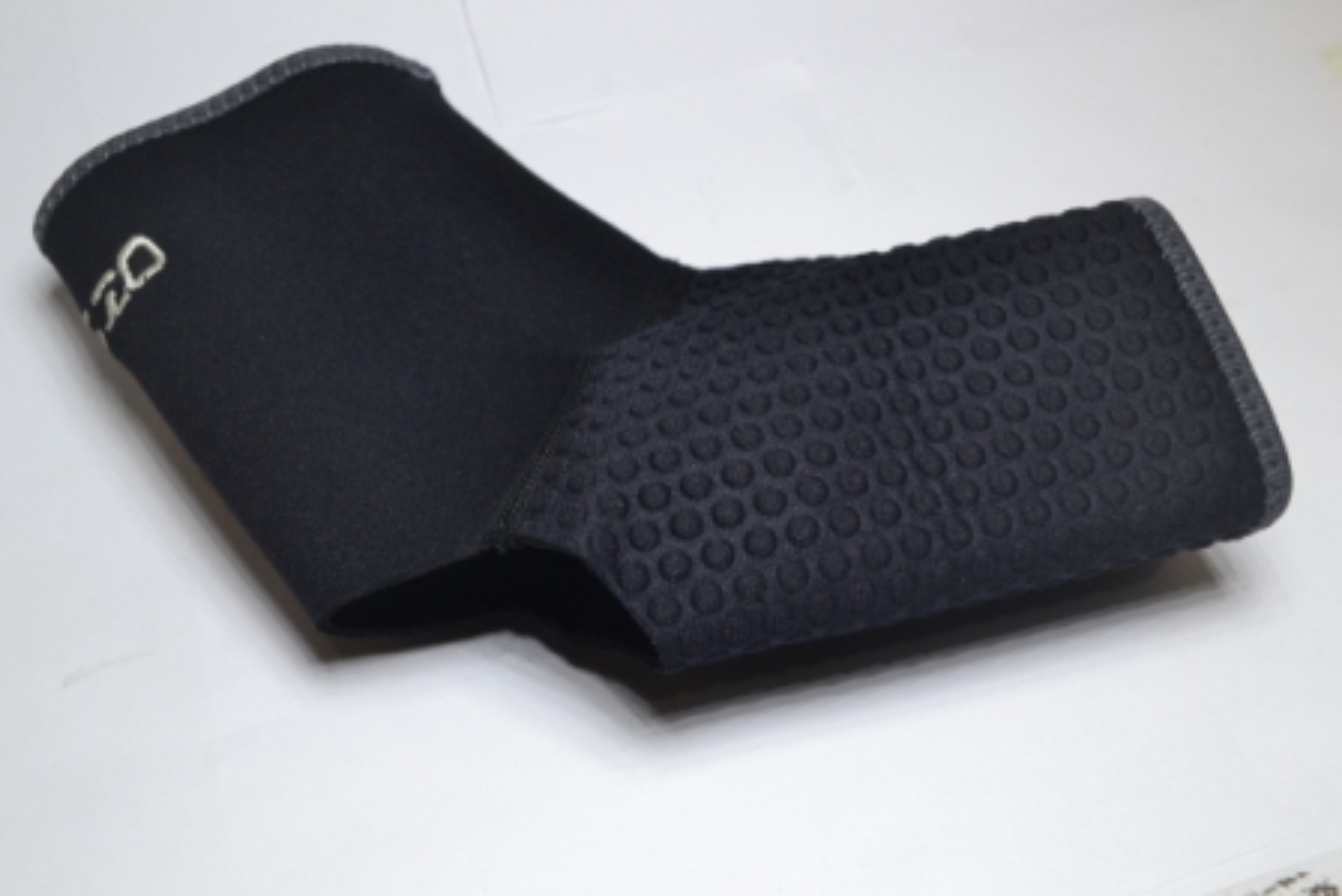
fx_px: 1454
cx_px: 671
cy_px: 448
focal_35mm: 39
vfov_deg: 34.2
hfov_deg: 49.5
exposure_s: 1/60
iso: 560
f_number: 8
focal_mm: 26
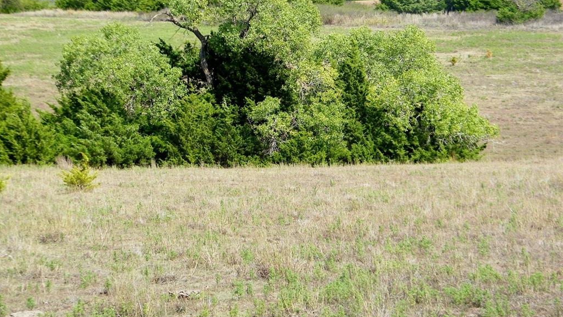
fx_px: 1388
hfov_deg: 22.9
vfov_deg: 13.0
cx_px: 281
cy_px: 120
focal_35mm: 93
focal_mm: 15.1
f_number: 9
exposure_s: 1/125
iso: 80
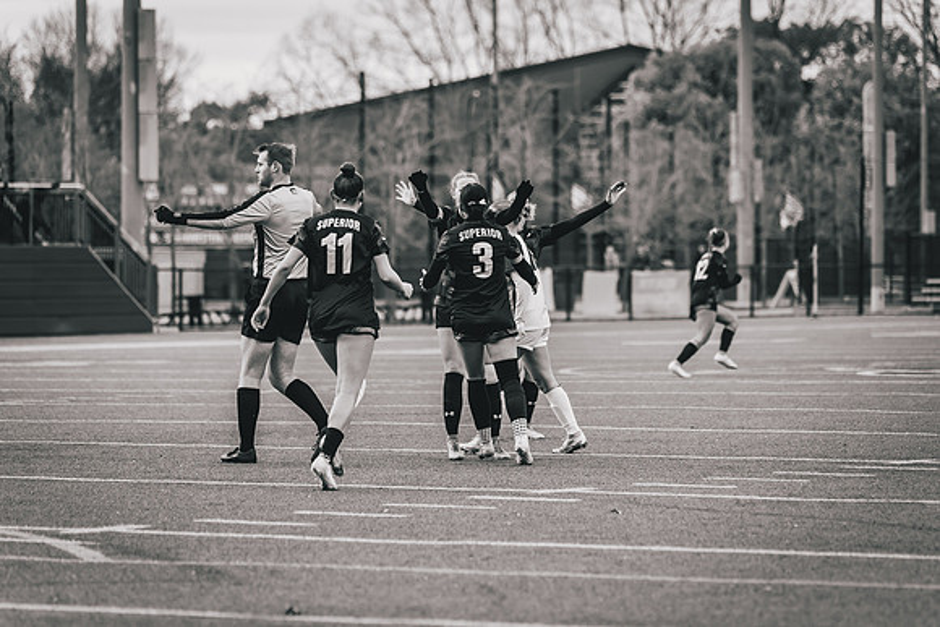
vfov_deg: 6.5
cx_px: 506
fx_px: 5506
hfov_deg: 9.8
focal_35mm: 211
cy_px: 328
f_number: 2.8
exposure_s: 1/1000
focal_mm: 150
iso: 400
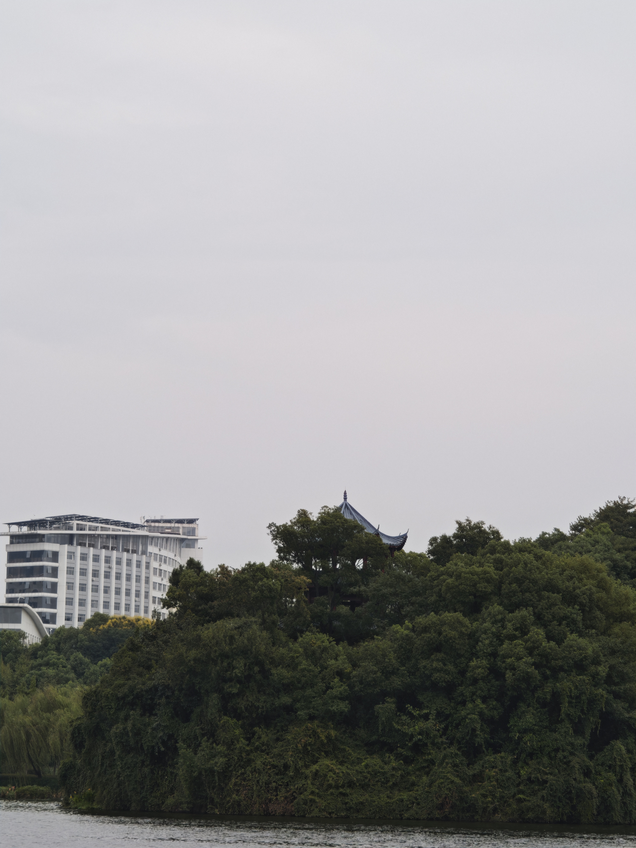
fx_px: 2940
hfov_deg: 12.3
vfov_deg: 16.4
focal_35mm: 120
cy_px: 424
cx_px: 318
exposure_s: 1/183
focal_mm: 9
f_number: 2
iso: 50
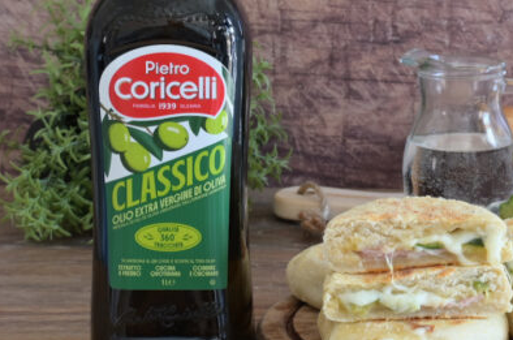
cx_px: 383
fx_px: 1948
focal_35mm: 137
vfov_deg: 10.0
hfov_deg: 14.9
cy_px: 123
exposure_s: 1/2.5
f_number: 11
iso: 200
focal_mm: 50
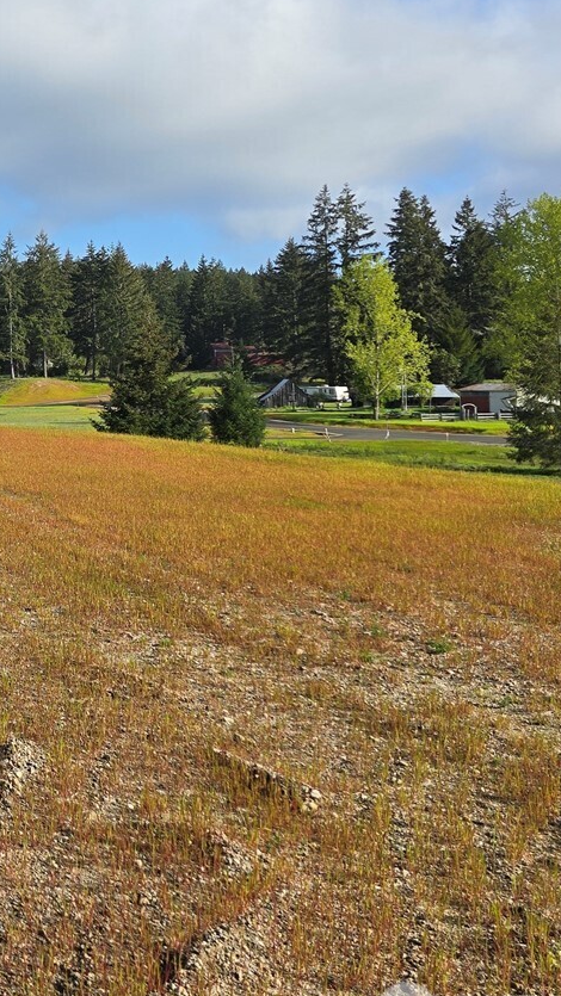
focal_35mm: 48
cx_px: -271
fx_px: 1269
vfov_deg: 42.4
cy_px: 347
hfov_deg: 21.2
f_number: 1.7
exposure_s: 1/717
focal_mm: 6.3
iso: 12
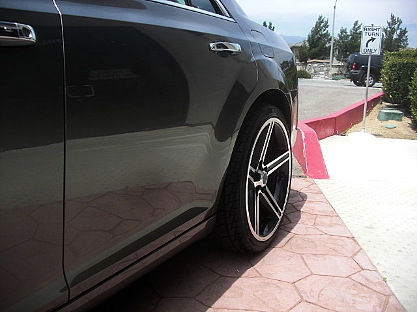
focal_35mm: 36
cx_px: 208
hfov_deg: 51.4
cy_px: 156
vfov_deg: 39.7
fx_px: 434
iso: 50
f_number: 2.8
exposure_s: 1/640
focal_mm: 6.3
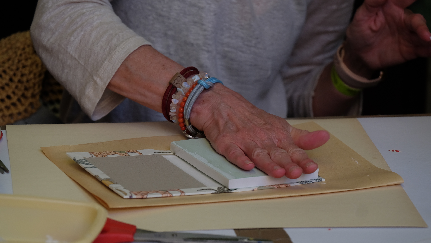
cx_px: 215
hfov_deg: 11.8
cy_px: 144
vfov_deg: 6.6
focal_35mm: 183
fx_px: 2091
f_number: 5.6
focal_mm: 116.1
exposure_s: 1/60
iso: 400
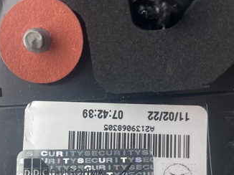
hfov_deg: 37.3
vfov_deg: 28.3
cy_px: 119
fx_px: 345
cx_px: 85
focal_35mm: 51
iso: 80
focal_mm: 4.2
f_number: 1.6
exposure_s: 1/121
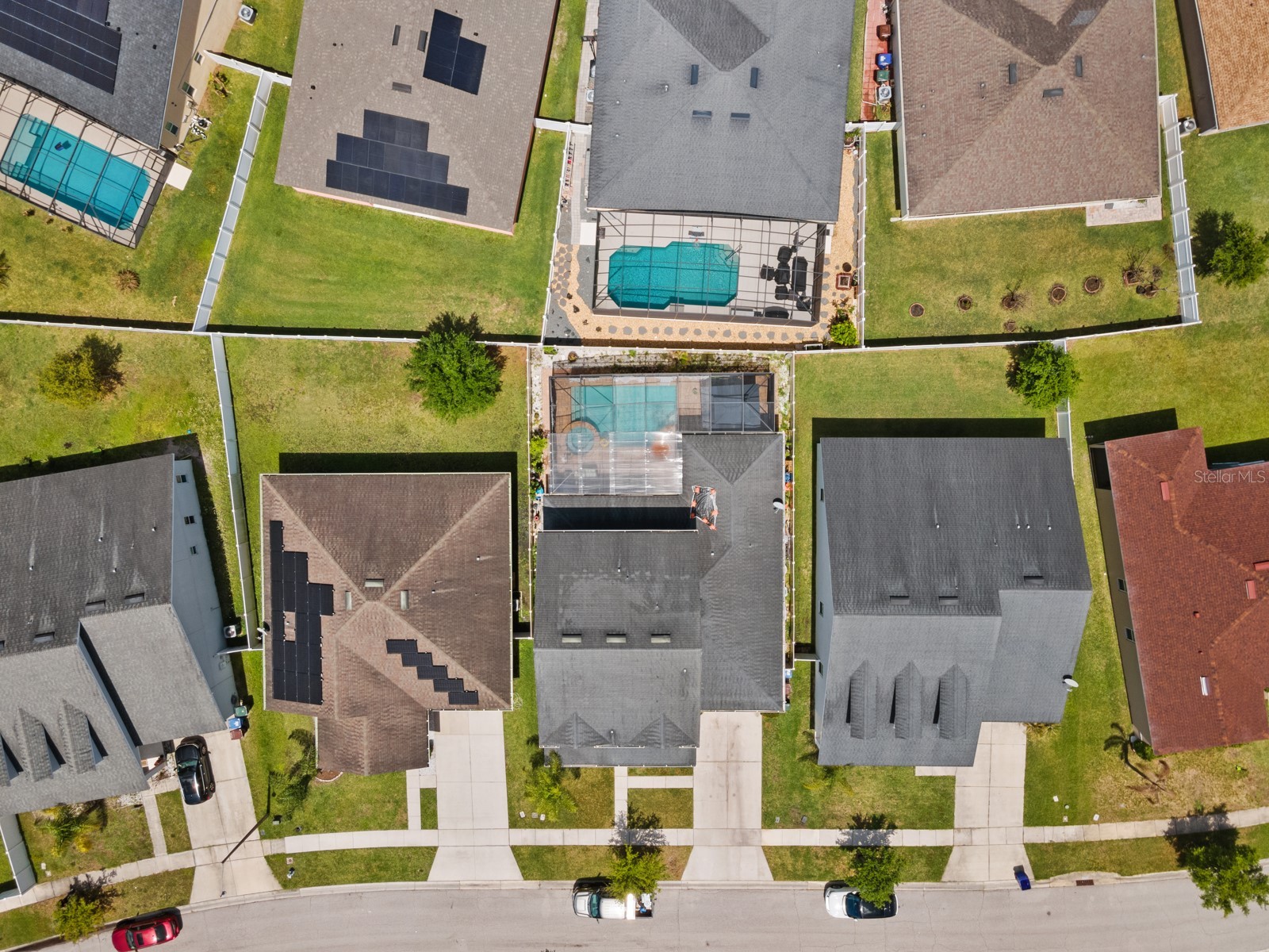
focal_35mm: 24
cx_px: 634
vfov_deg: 56.8
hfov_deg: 71.6
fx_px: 880
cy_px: 476
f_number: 2.8
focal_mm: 4.5
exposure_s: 1/40
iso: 100
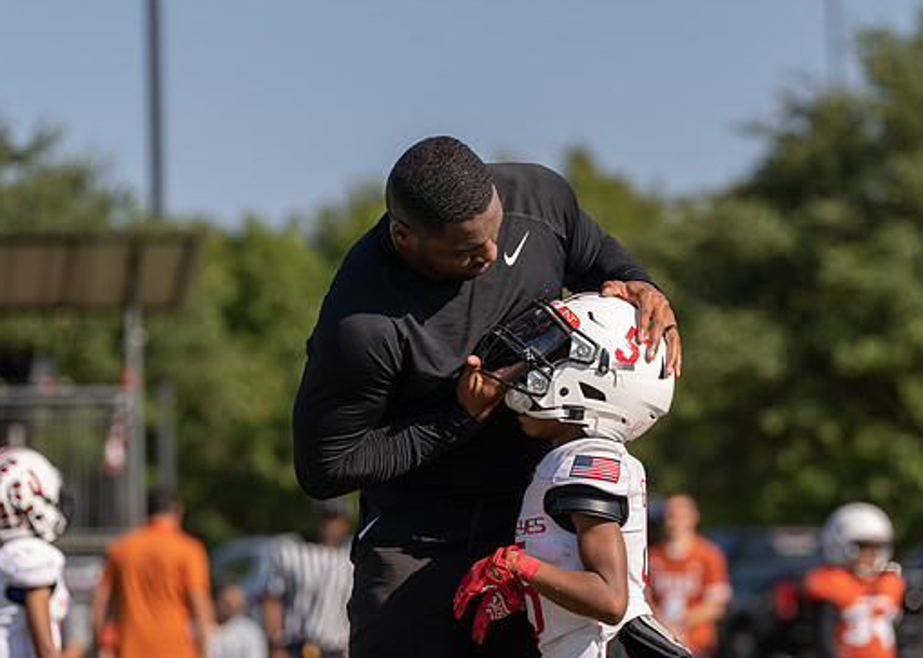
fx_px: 6262
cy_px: 366
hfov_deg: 8.4
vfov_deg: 6.0
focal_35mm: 239
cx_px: 515
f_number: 4.5
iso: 100
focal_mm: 200
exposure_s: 1/800
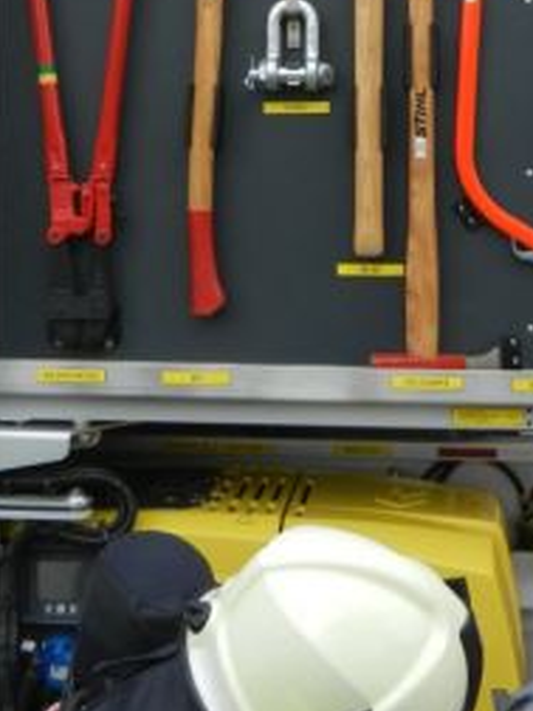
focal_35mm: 69
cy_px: 82
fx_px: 1417
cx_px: 243
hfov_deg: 21.3
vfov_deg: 27.2
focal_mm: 5.1
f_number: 3.6
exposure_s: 1/250
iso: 180
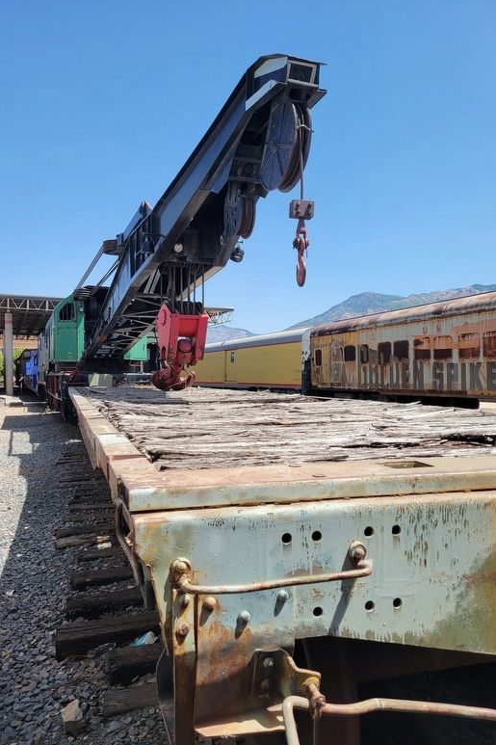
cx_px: 226
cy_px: 382
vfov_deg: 65.5
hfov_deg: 46.3
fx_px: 579
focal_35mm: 28
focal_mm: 5.4
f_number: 1.8
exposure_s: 1/1497
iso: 40
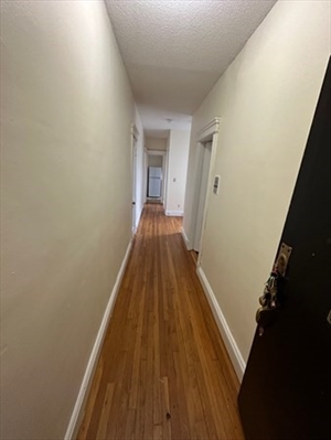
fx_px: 178
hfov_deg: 85.8
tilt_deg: -16.9
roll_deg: -3.5
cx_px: 166
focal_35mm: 14
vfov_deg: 102.0
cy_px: 220
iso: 640
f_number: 2.2
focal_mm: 2.22
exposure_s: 1/60
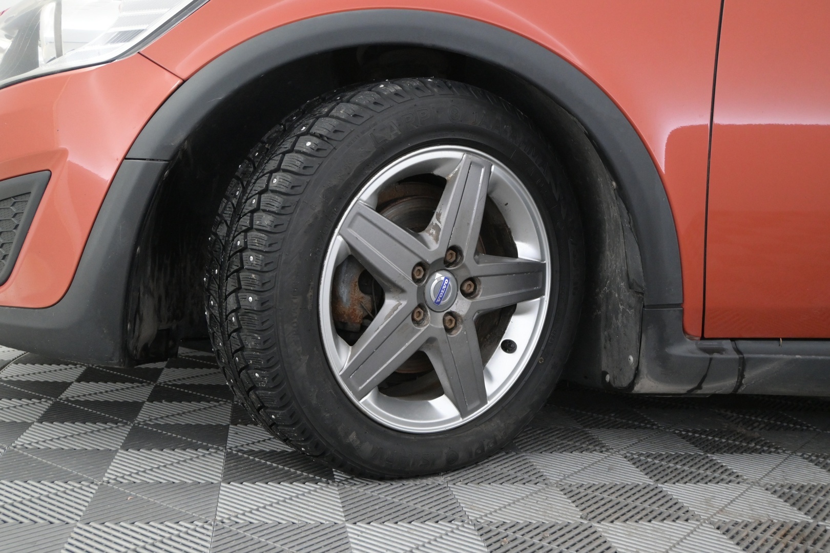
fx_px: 899
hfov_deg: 49.6
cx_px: 415
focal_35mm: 39
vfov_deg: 34.2
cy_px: 276
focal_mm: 26
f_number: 4.5
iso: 2500
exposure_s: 1/80
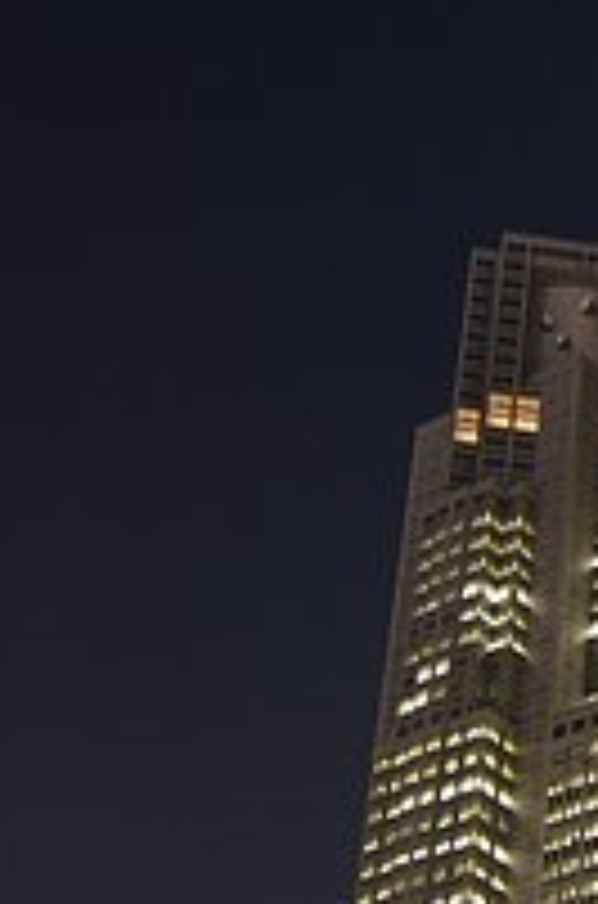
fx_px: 2010
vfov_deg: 25.3
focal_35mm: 80
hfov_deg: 16.6
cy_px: 481
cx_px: 598
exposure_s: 8
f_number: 8
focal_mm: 21
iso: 200
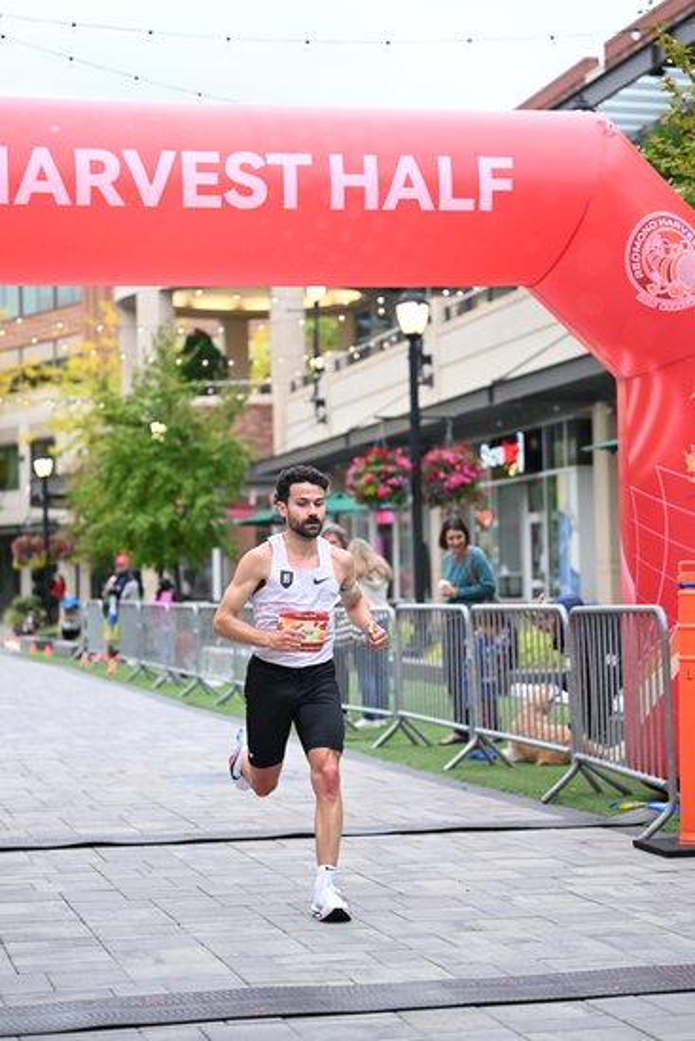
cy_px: 520
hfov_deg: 18.9
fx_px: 2084
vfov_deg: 28.1
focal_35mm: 72
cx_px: 348
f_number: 2.8
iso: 1600
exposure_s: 1/800
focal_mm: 72
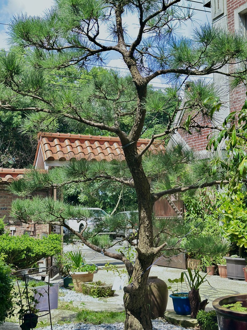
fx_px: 457
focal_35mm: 48
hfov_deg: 30.3
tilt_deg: +6.6
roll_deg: +0.8
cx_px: 124
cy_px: 165
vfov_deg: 39.7
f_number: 1.78
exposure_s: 1/564
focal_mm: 6.86
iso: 80
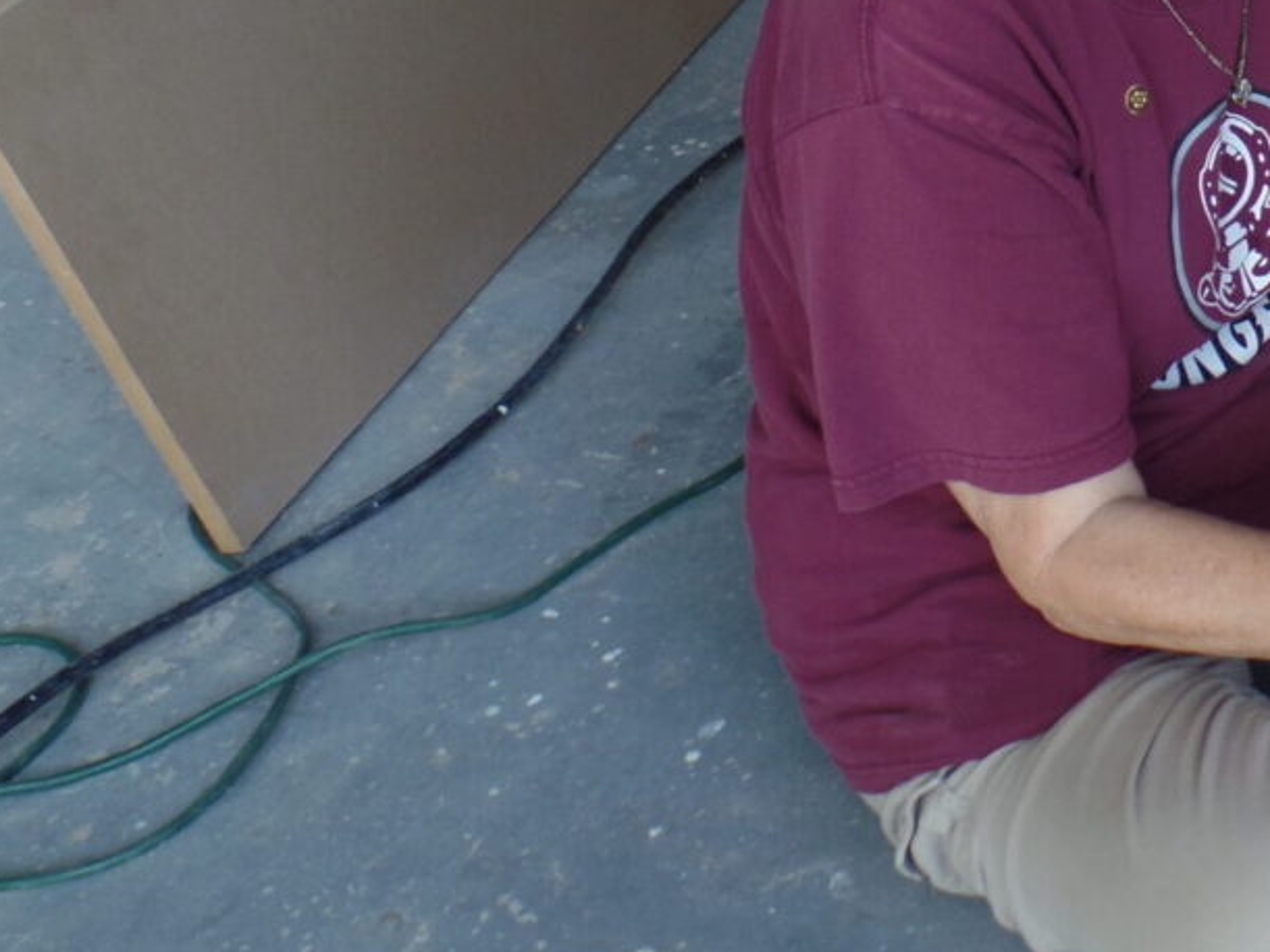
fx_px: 2421
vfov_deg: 21.8
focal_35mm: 66
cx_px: 1386
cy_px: 133
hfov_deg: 27.0
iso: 100
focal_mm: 5
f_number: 2.9
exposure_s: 1/90
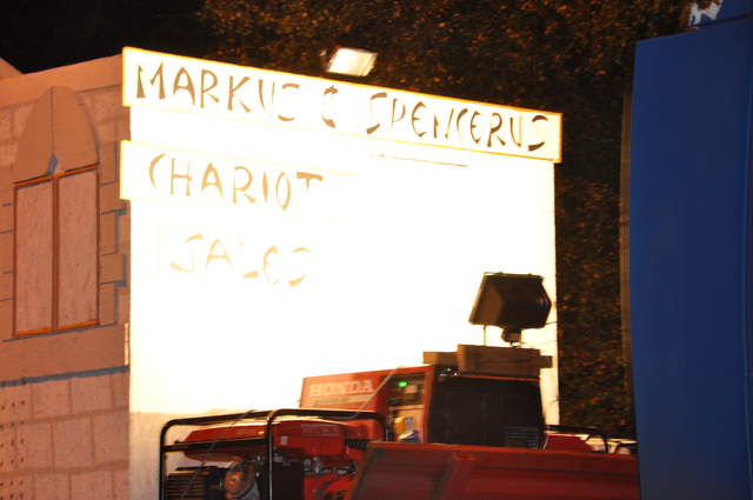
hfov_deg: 19.5
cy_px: 250
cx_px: 376
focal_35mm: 105
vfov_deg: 13.0
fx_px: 2193
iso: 640
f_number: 5.3
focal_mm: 70
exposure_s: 1/15
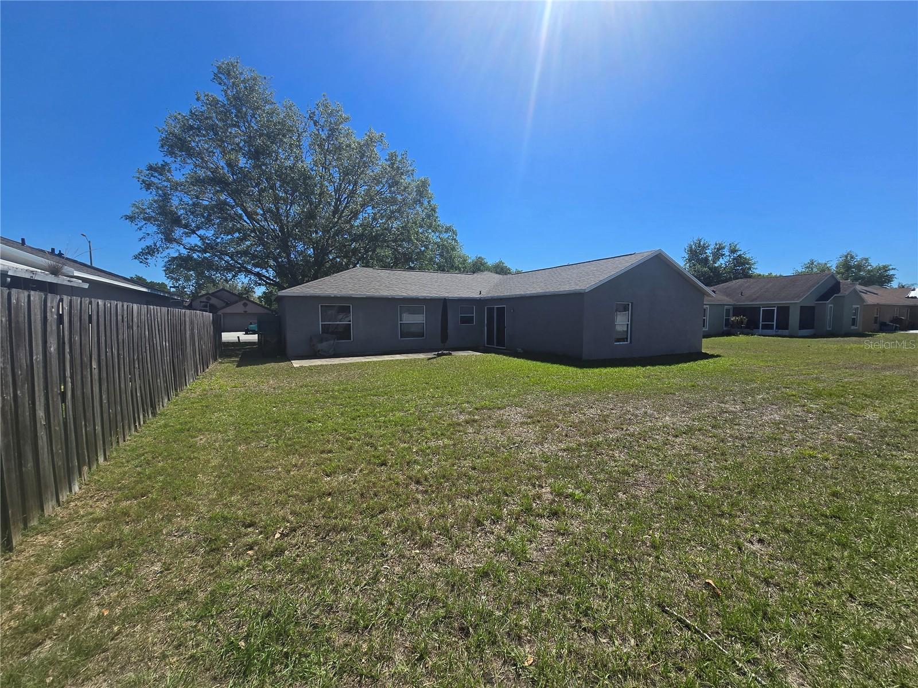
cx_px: 459
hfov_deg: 106.2
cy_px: 344
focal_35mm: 13
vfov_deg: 89.9
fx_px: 345
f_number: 2.2
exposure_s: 1/2657
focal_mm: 2.2
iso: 50
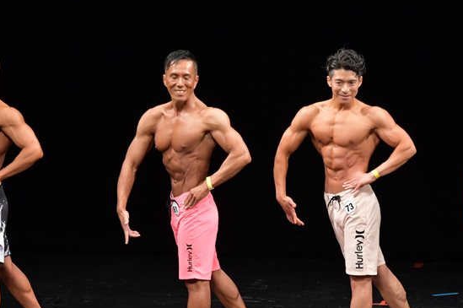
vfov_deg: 4.0
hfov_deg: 6.1
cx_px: 258
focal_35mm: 339
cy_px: 179
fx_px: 4356
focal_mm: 160
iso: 3200
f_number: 5.6
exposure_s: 1/400
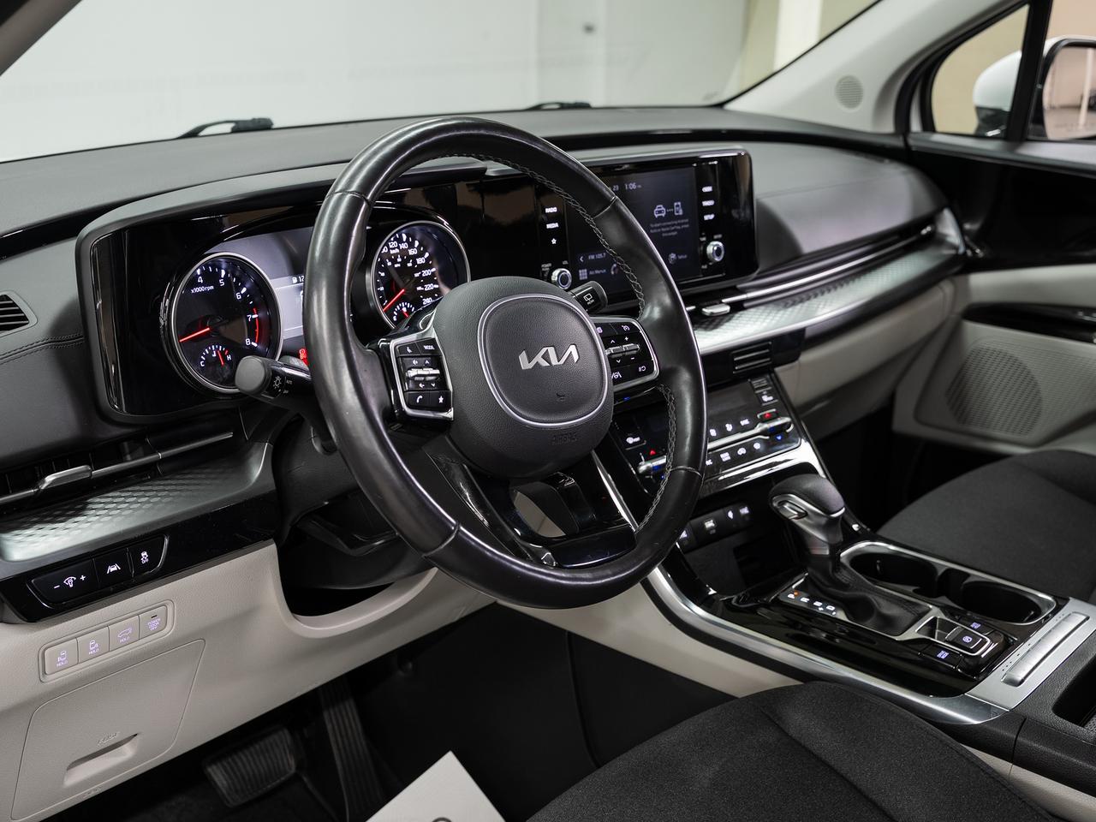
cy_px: 411
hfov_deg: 47.1
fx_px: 1257
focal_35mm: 40
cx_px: 548
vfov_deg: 36.2
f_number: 5.6
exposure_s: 1/3
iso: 100
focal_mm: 36.7
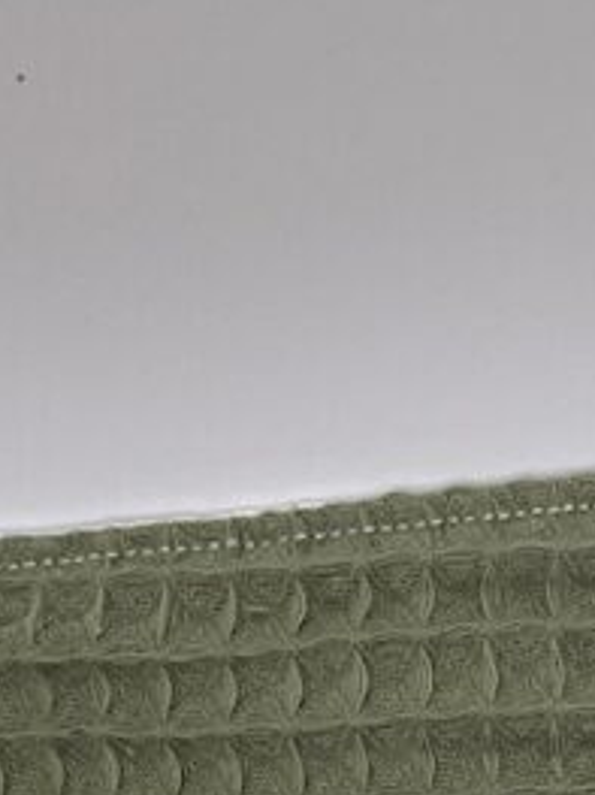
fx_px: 2592
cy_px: 1415
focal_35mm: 113
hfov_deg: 12.4
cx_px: 906
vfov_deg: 15.2
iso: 20
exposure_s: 1/224
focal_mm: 3
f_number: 1.8
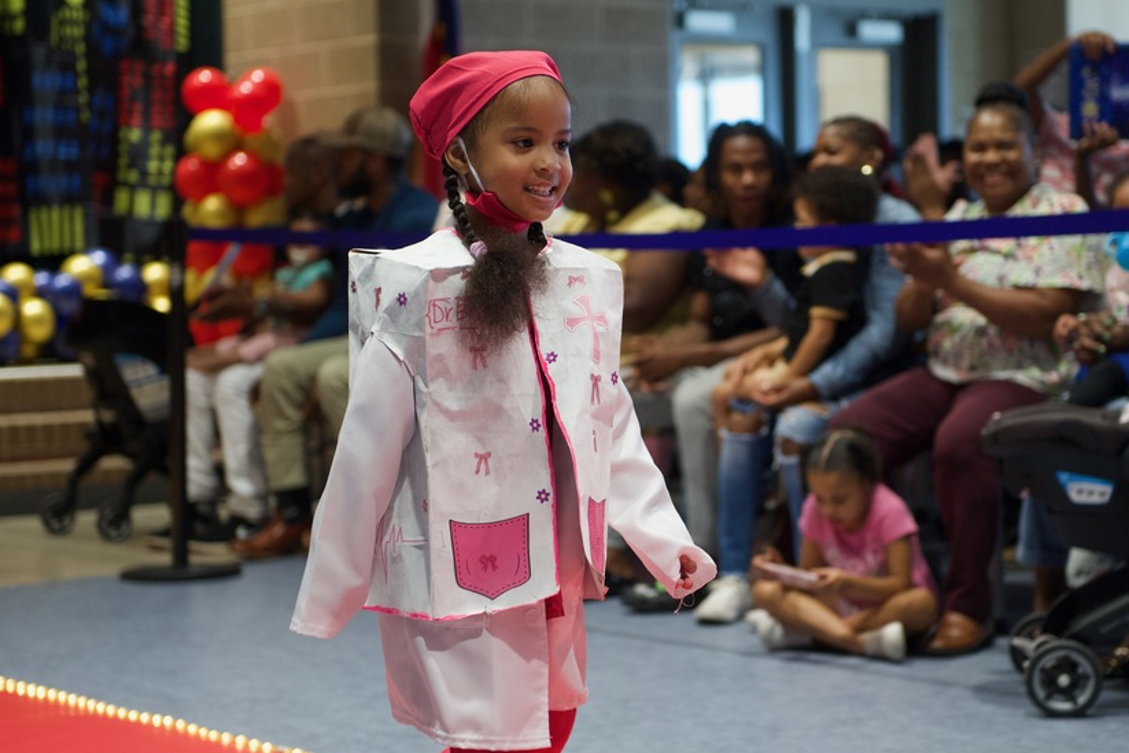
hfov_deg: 23.4
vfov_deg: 15.7
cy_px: 385
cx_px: 646
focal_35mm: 87
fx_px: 2729
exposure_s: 1/250
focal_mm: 70
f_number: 2.8
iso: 2000
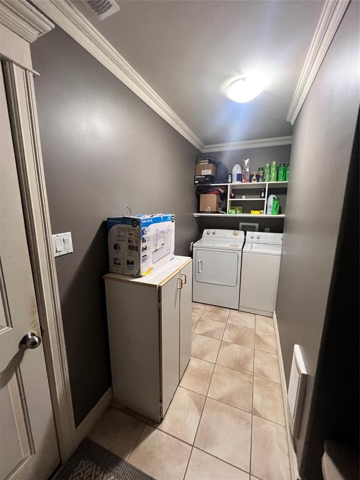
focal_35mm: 13
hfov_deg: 89.9
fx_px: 180
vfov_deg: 106.2
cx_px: 180
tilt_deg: -10.1
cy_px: 240
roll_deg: +0.5
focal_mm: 1.57
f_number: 1.8
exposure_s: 1/60
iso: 640
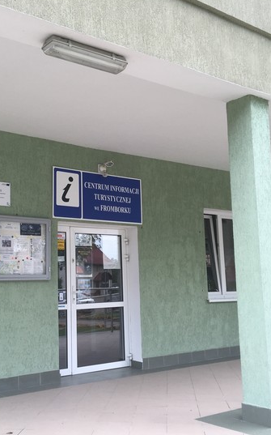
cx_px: 90
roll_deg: +1.4
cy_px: 217
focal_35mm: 42
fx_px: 497
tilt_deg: +8.6
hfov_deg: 30.3
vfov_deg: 47.2
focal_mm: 4.15
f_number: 2.2
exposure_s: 1/407
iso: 25
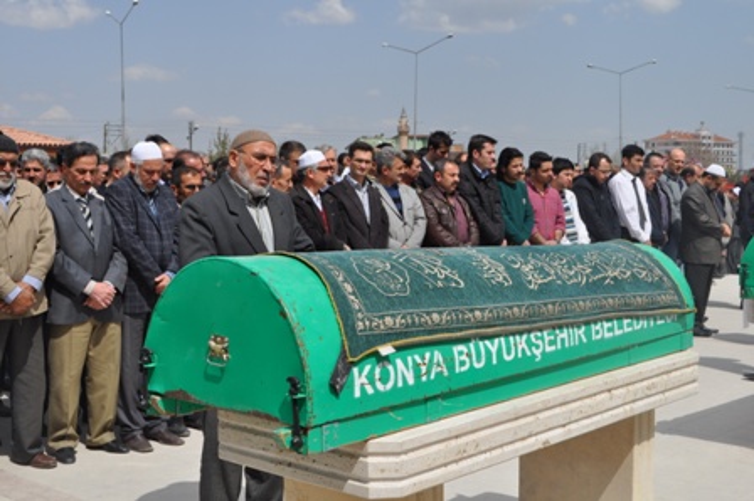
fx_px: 1005
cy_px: 250
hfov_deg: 41.1
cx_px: 377
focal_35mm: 48
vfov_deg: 28.0
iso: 200
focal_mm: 32
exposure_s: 1/400
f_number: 10
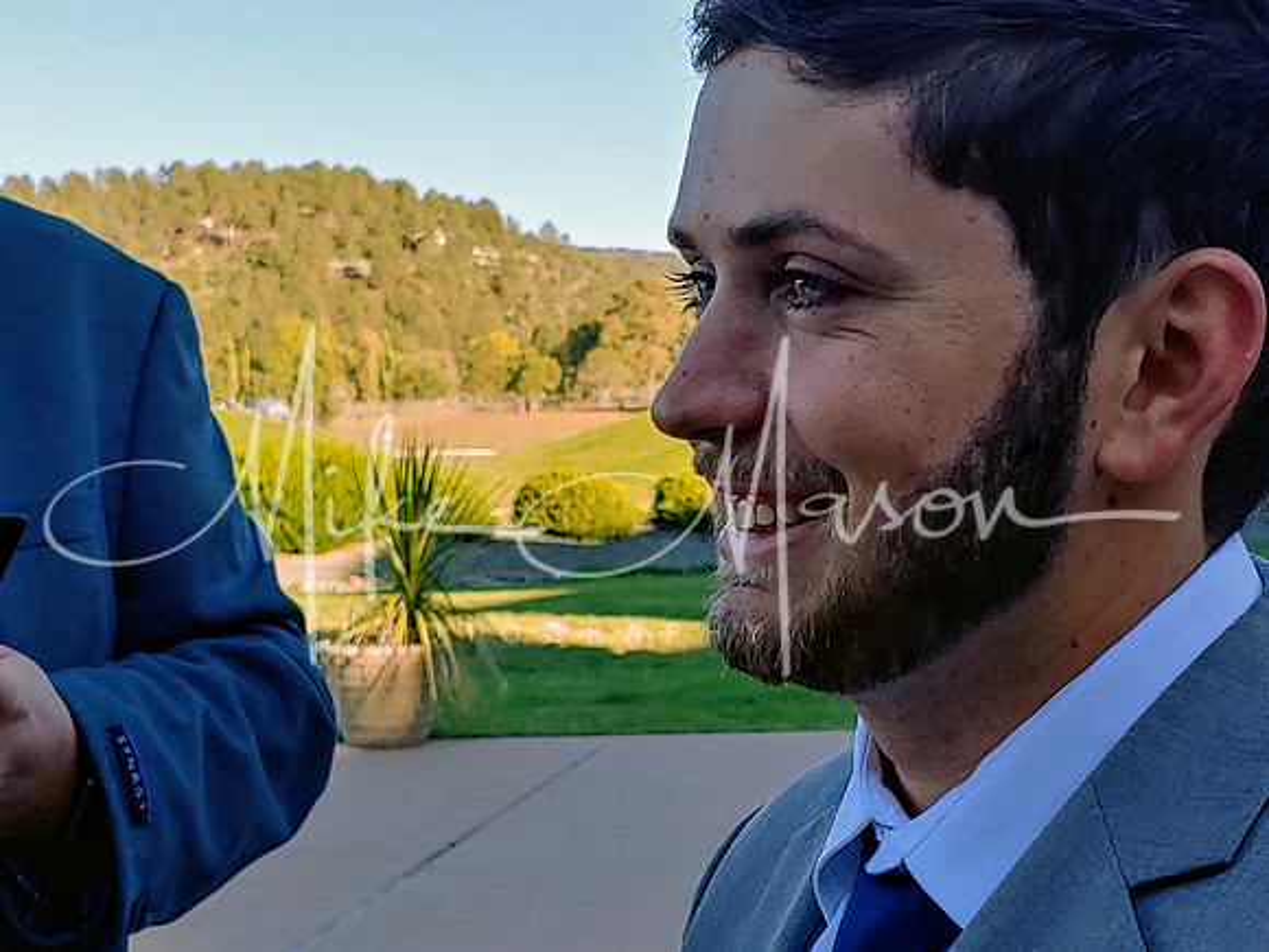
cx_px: 634
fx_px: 2383
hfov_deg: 29.8
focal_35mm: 65
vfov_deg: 22.6
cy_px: 476
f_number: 1.5
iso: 50
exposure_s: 1/962
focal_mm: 4.23
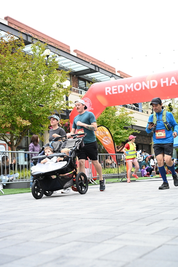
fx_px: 356
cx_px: 89
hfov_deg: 28.1
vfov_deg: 41.1
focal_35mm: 48
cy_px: 134
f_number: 4
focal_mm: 48
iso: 2000
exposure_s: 1/640
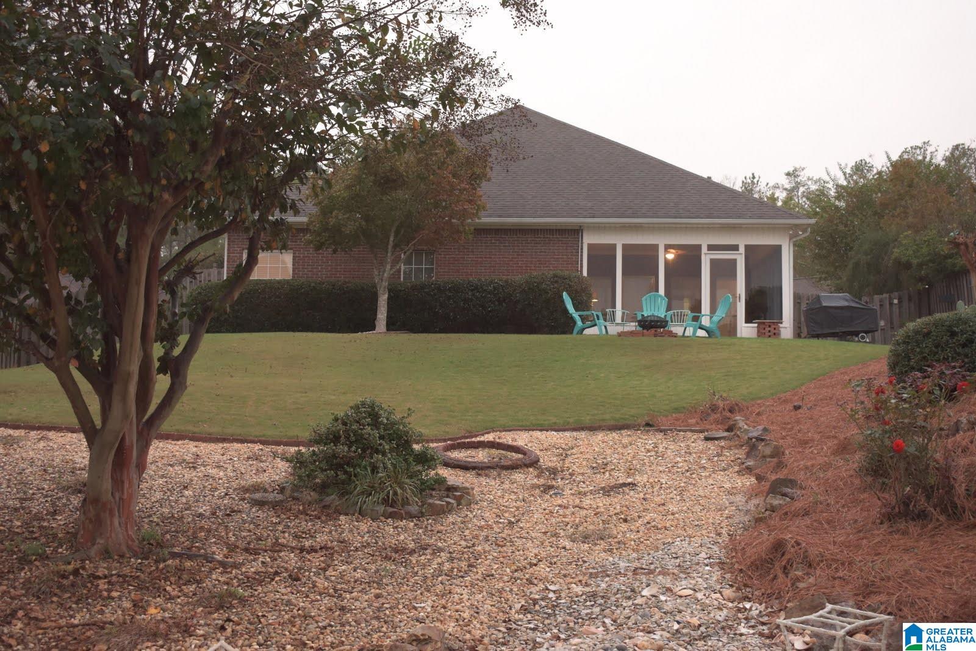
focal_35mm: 42
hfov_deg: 46.4
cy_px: 326
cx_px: 488
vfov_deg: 31.9
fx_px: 1139
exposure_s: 1/80
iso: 2500
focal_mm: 28
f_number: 5.6
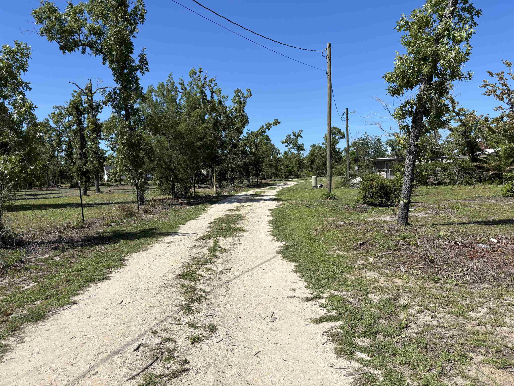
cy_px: 193
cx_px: 257
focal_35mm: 26
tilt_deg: -3.7
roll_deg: +1.1
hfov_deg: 67.3
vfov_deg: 53.1
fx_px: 386
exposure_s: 1/4255
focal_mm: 5.96
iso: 50
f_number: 1.6
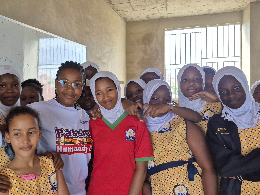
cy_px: 100
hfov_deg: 51.4
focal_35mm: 35
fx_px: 263
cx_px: 82
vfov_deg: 40.7
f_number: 1.8
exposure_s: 1/180
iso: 125
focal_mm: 5.4
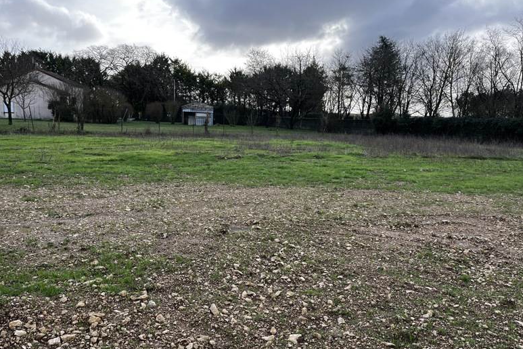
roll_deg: -0.6
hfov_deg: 65.5
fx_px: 407
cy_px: 196
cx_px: 269
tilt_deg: -10.3
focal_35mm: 28
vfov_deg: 46.3
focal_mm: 5.1
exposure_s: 1/737
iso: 50
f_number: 1.6
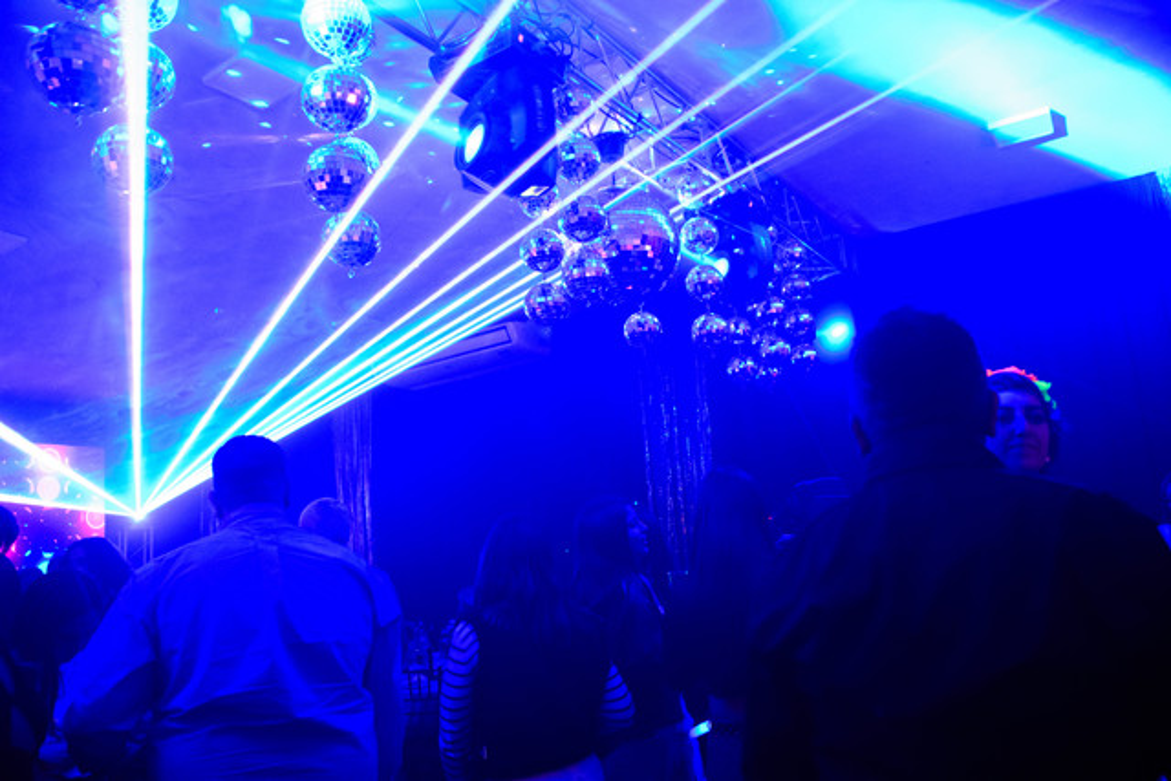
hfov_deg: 70.4
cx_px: 586
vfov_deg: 50.4
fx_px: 830
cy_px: 390
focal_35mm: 26
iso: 3200
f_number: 2.8
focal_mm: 17
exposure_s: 1/40
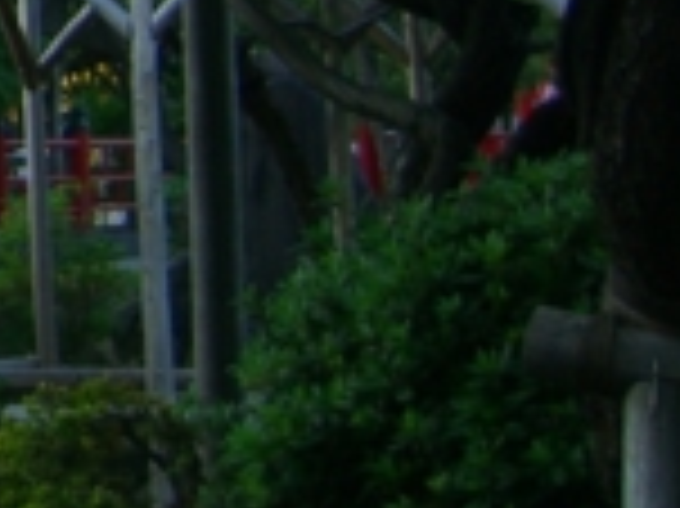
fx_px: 3945
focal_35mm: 201
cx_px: -1054
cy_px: -557
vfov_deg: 7.1
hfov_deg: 8.8
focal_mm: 7.9
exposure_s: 1/125
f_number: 2.8
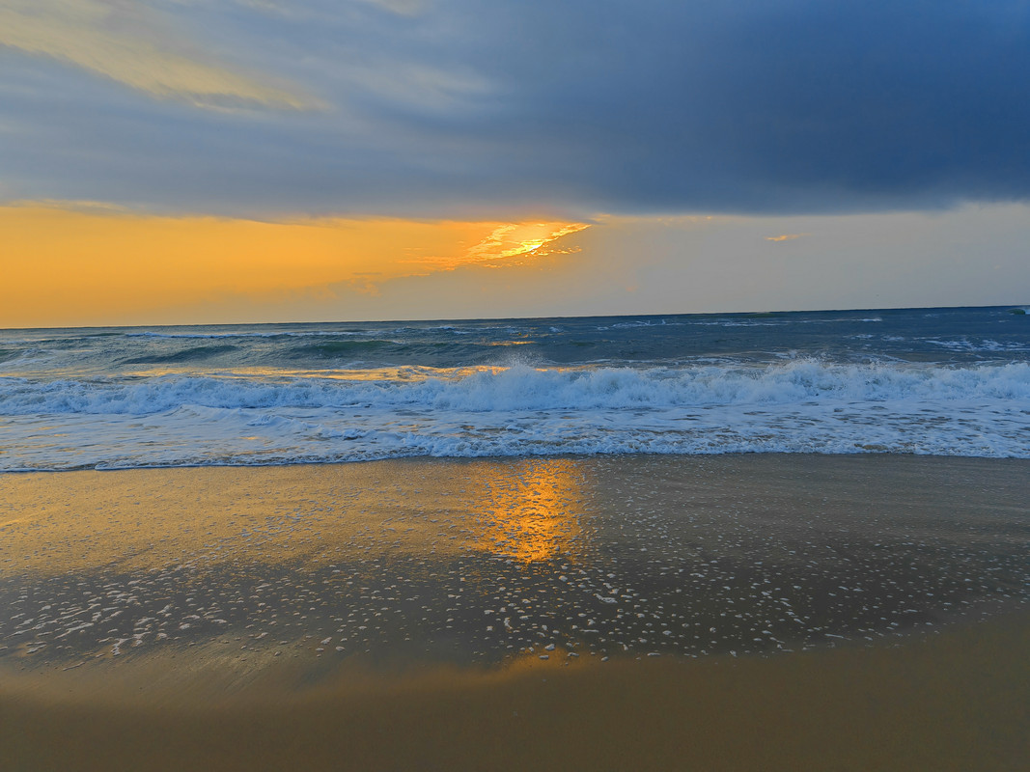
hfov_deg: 65.3
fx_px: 803
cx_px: 515
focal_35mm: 27
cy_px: 386
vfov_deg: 51.3
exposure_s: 1/650
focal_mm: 7.62
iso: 50
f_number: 1.6
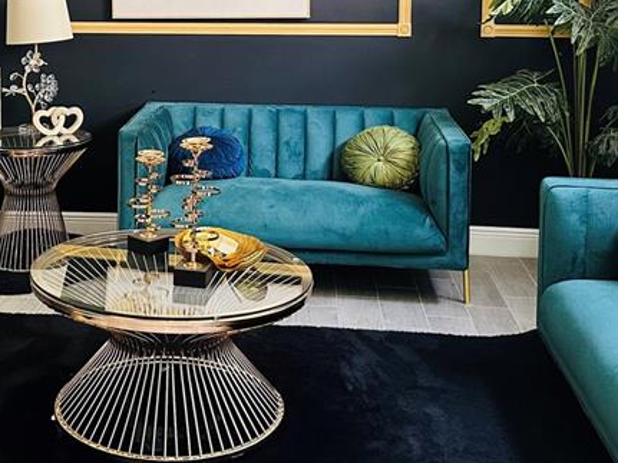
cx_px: 163
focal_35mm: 57
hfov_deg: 33.2
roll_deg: -0.5
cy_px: 32
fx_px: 1017
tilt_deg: -4.8
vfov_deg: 24.8
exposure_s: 1/60
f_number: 1.78
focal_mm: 6.86
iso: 250
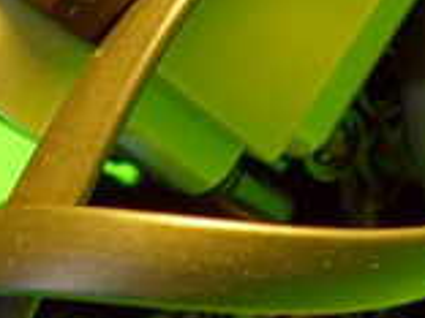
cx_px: 292
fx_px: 2394
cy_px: 568
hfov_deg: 10.1
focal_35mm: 195
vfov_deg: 7.4
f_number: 2.8
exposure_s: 1/15
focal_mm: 7.9
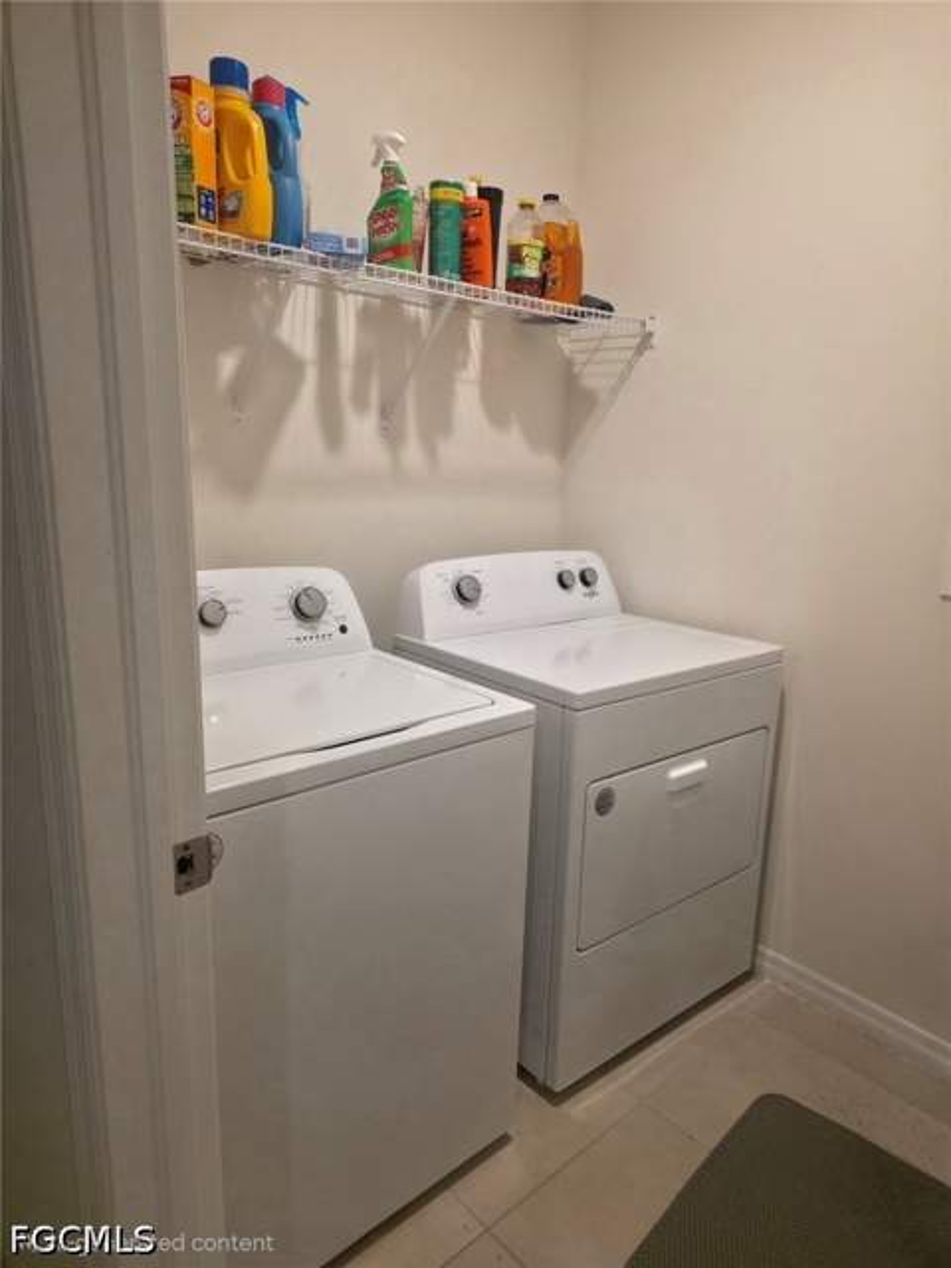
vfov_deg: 73.9
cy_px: 634
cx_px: 476
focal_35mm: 23
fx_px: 843
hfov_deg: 58.9
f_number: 1.7
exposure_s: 1/120
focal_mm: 6.25
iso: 250
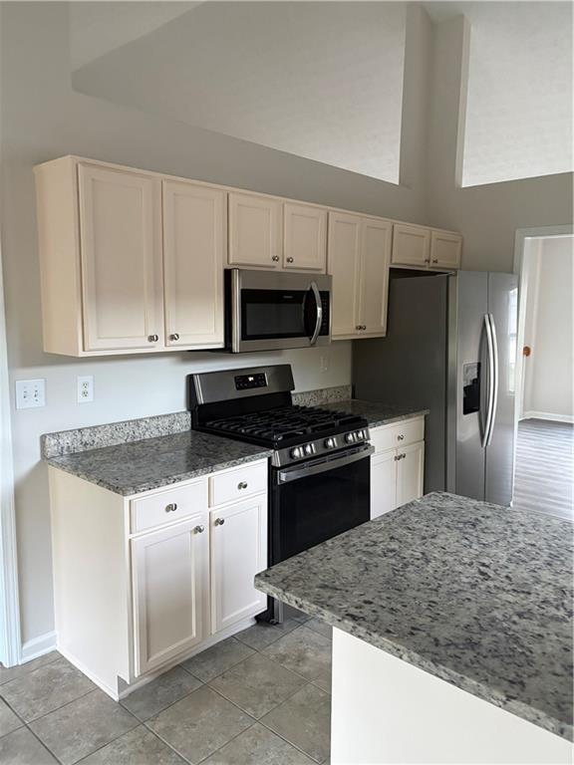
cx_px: 287
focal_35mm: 26
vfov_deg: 67.3
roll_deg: +0.0
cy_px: 382
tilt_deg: -6.7
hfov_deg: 53.1
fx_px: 575
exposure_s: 1/60
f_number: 1.6
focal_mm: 5.96
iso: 400
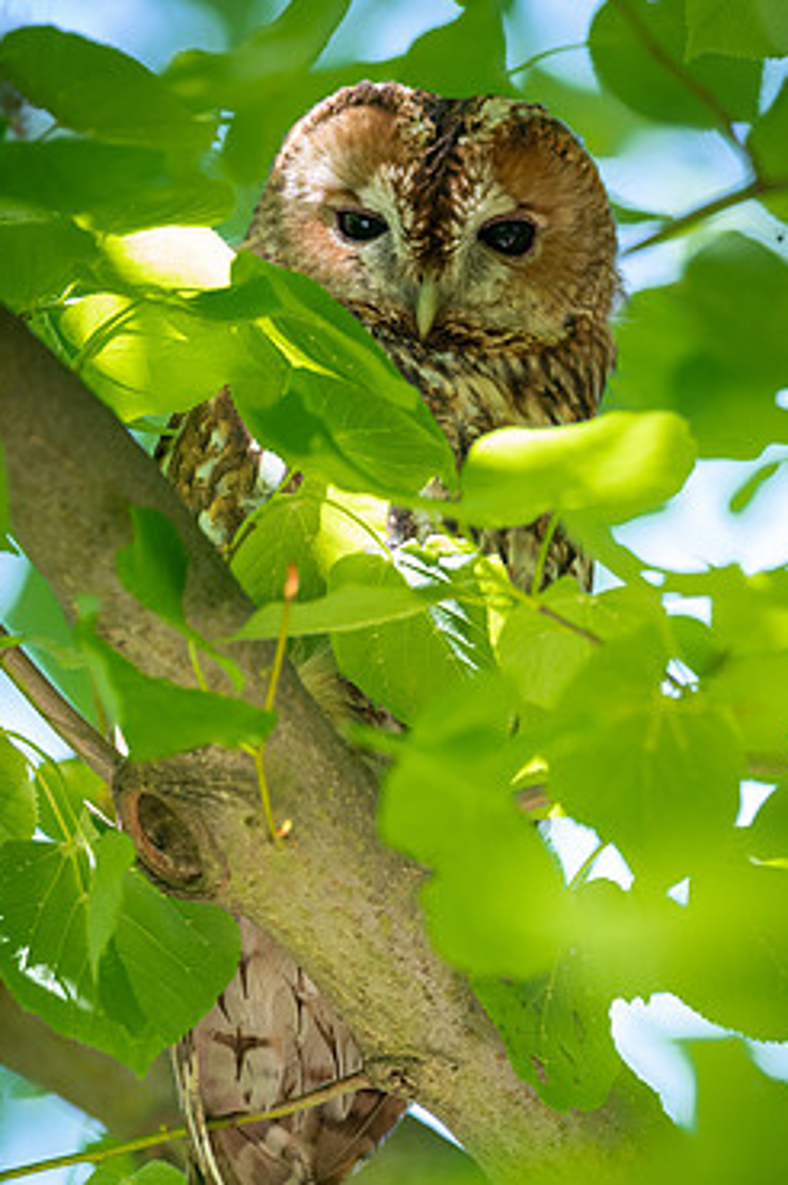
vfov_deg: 2.3
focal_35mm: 913
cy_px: 695
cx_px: 410
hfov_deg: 1.5
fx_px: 30031
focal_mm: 500
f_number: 4
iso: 1000
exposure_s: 1/320
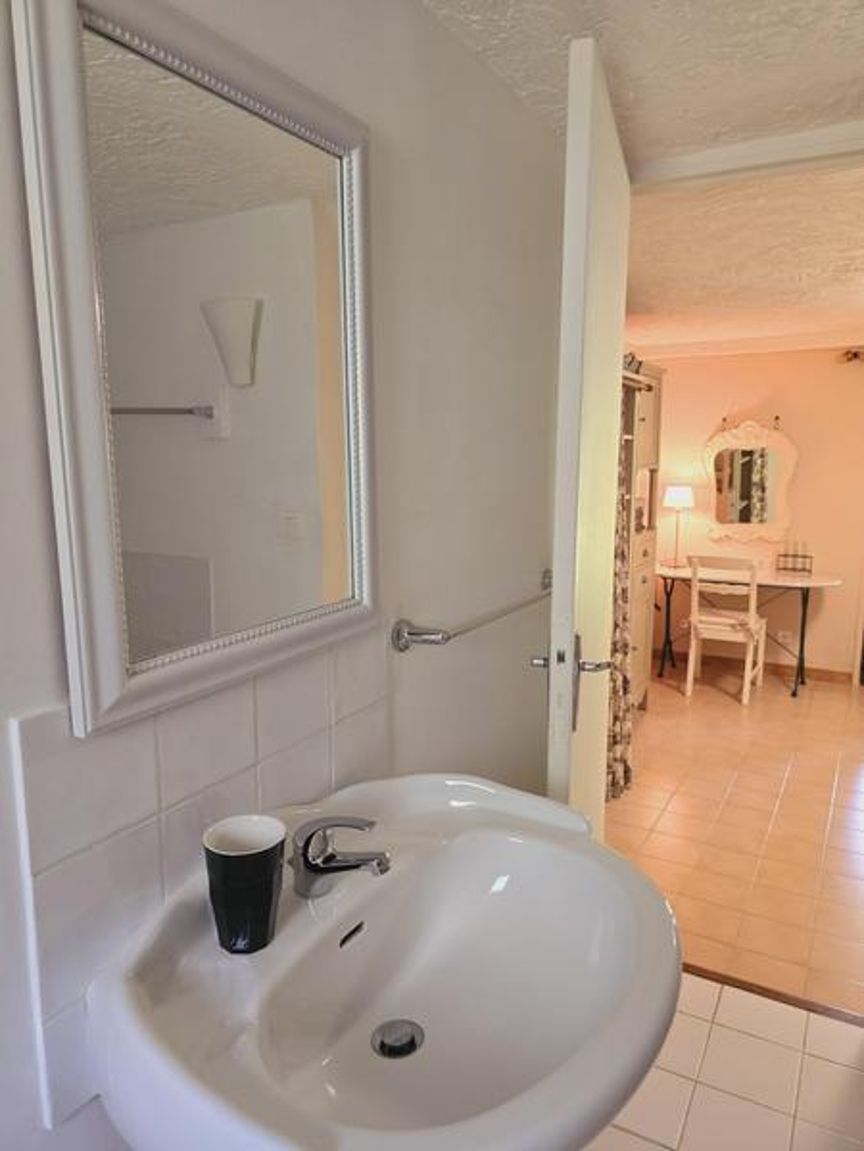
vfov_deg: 73.9
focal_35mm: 23
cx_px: 432
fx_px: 765
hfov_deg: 58.9
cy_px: 576
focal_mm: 6.3
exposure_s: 1/100
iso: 640
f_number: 1.7
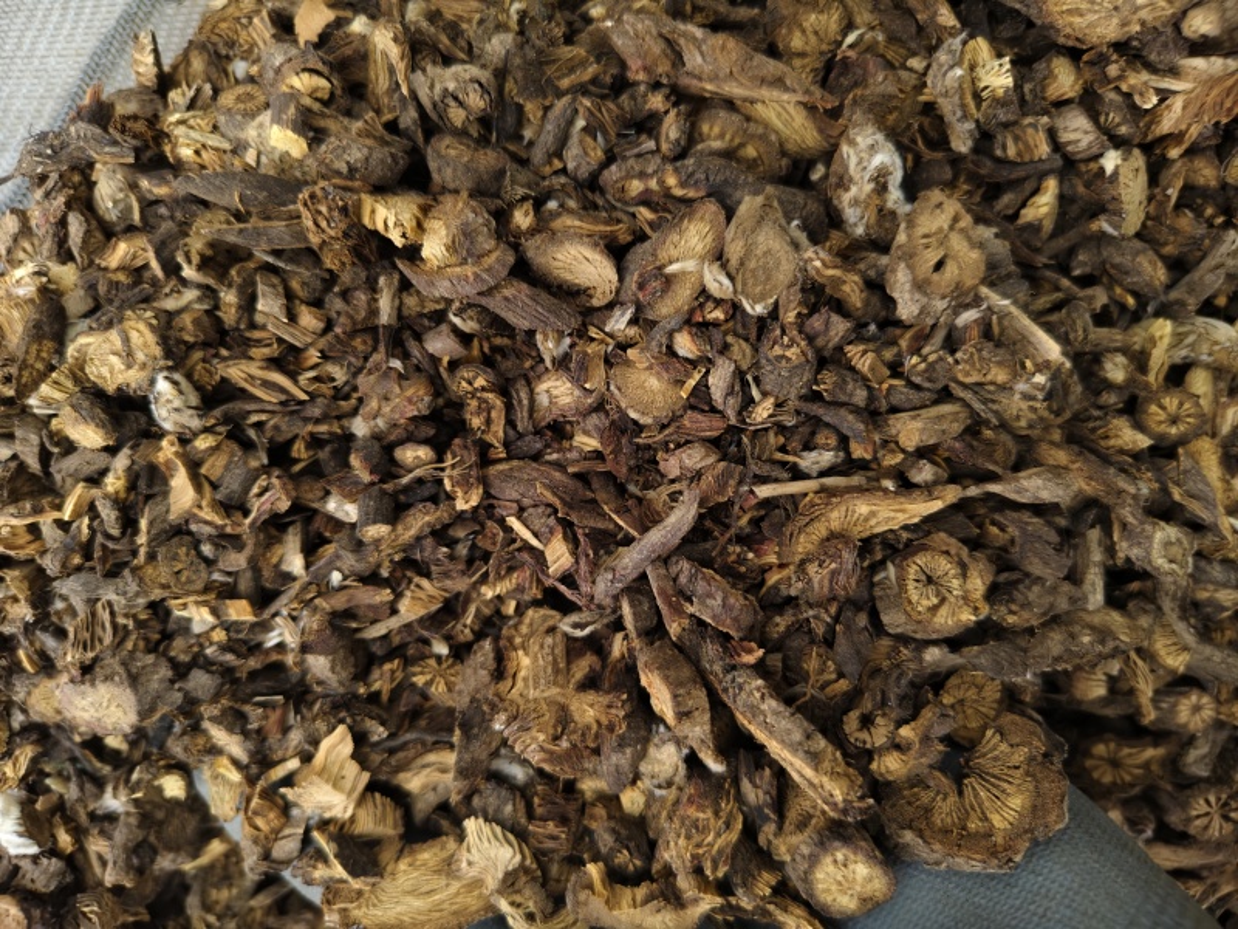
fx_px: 823
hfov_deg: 73.9
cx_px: 619
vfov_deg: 58.9
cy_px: 464
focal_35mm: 23
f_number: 1.88
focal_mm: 5.56
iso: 555
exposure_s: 1/50
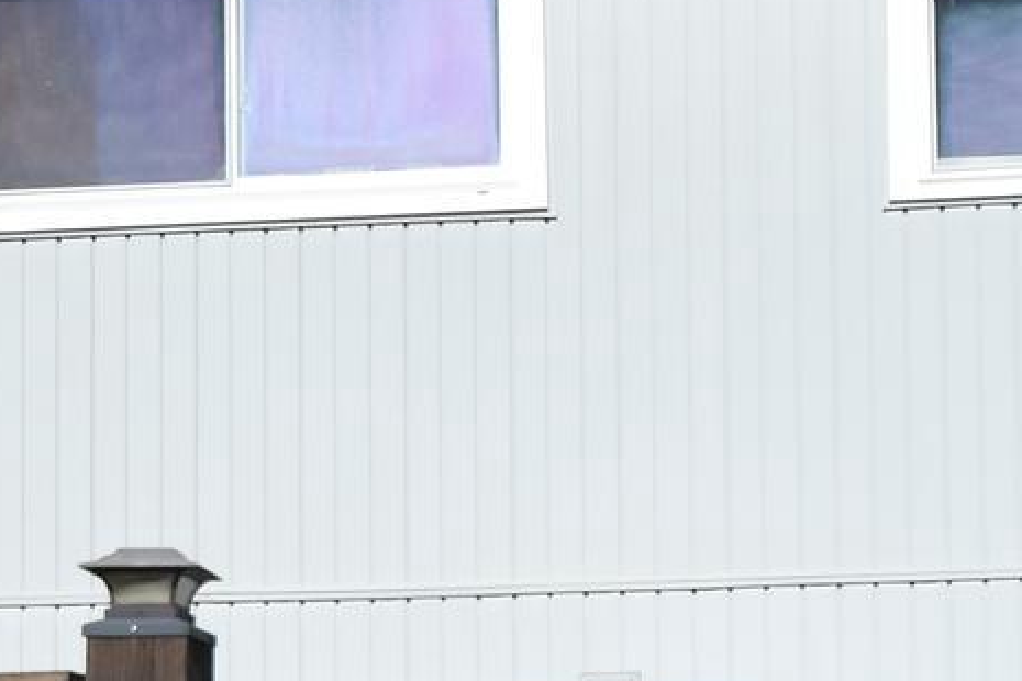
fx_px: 3747
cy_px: 800
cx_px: 723
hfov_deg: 15.5
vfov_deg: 10.2
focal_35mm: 132
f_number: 3.5
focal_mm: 20
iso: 400
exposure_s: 1/6400
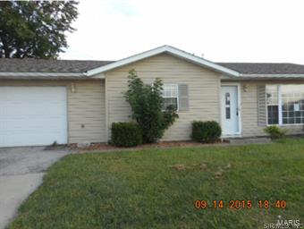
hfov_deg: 69.3
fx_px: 220
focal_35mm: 25
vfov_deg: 55.0
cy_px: 114
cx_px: 152
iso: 80
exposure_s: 1/60
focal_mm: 4.5
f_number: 3.7
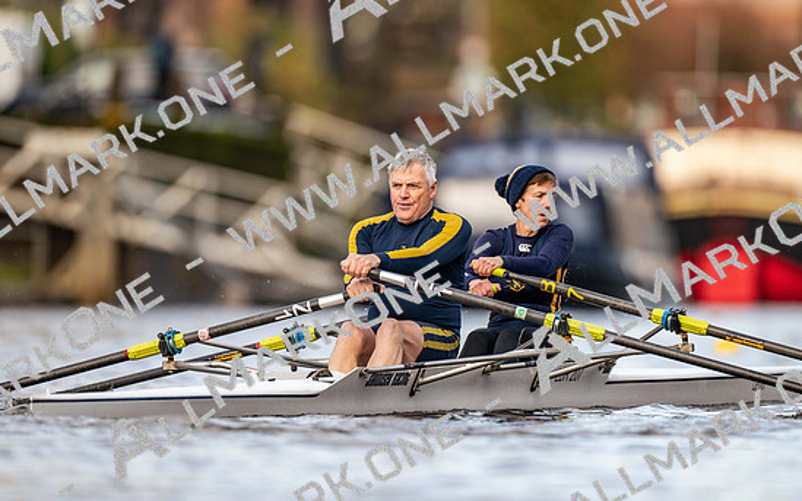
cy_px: 256
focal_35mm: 646
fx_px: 14118
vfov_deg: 2.0
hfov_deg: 3.3
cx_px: 408
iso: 1000
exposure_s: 1/2500
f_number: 4
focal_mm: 600
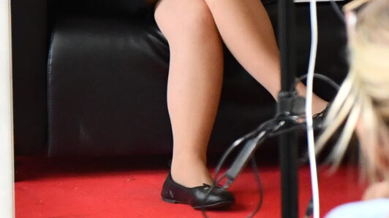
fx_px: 3898
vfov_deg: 3.2
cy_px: -270
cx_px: 889
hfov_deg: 5.5
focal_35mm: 378
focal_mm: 50
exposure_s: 1/500
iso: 1600
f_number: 4.5
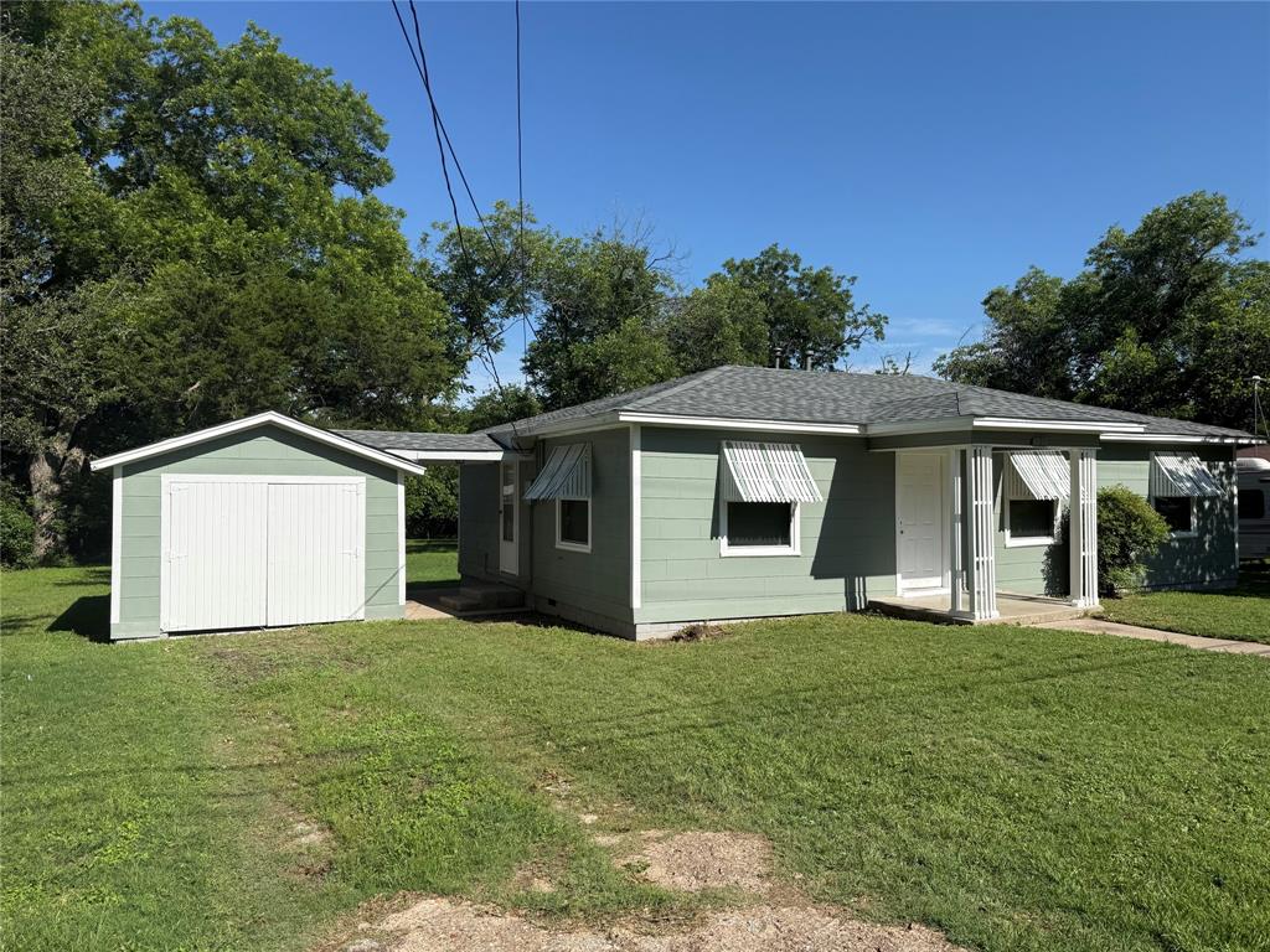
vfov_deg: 56.8
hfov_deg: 71.6
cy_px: 476
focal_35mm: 24
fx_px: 881
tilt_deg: +0.5
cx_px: 635
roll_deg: -0.1
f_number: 1.78
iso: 80
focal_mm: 6.76
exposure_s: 1/4673
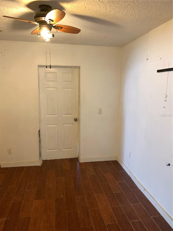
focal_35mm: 26
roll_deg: -0.1
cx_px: 86
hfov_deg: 53.1
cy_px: 116
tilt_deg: -9.4
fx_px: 173
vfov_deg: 67.3
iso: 125
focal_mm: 4.25
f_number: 1.8
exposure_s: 1/60
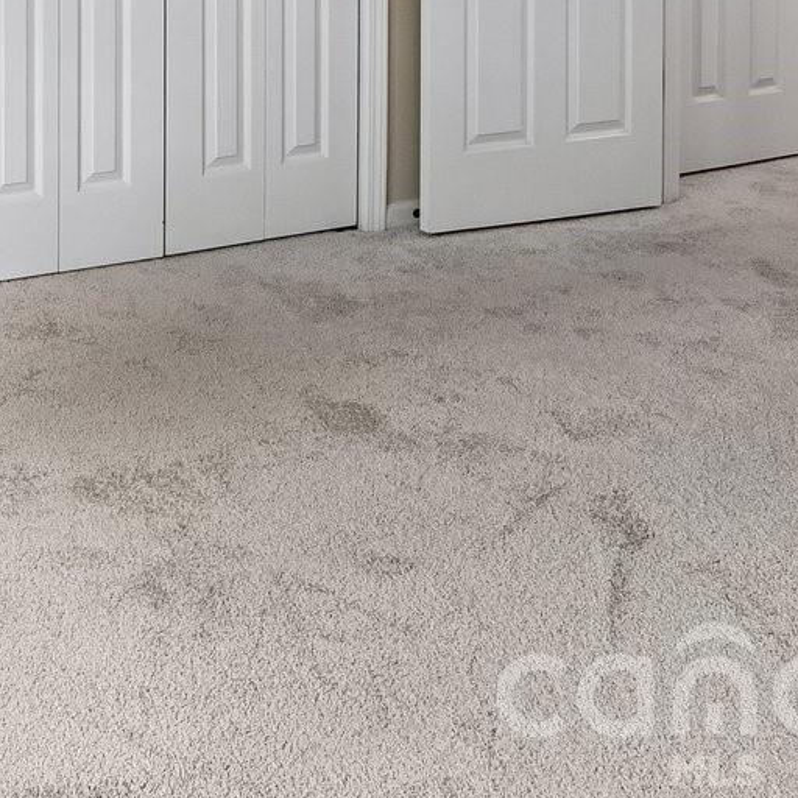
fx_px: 1330
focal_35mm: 51
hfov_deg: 28.9
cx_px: -162
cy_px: -250
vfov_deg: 27.6
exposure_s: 1/15
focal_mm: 10
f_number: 8
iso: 400
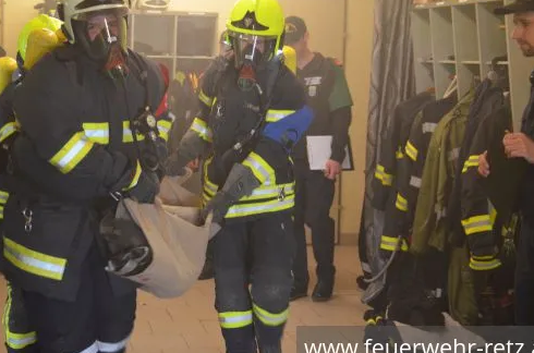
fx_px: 1031
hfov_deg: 29.0
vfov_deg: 19.4
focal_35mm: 70
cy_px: 138
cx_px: 205
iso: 1600
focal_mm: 35
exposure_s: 1/50
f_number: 4.5
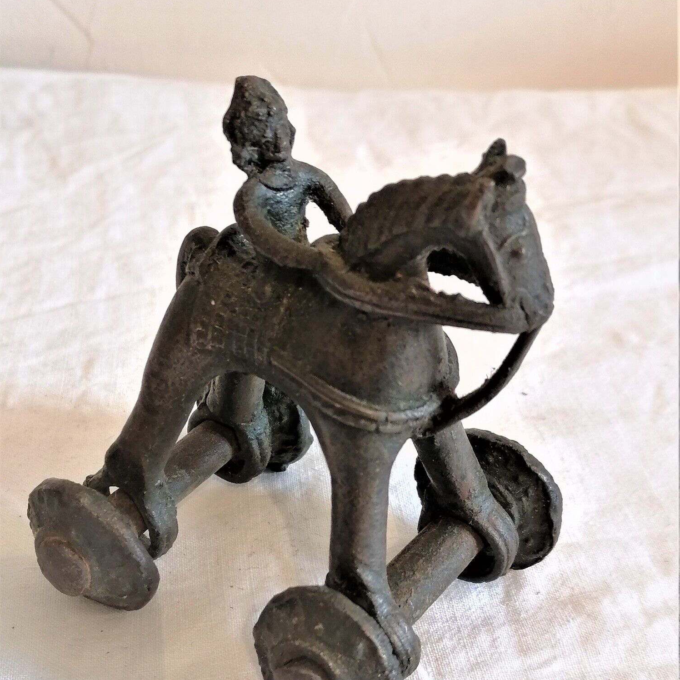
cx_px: 340
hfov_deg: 32.8
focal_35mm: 52
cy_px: 391
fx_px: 1156
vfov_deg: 32.7
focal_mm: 5.4
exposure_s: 1/33.3
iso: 100
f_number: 1.8
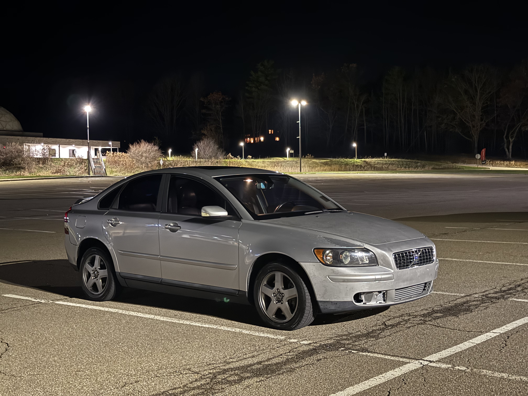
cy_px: 198
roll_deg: +1.6
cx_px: 264
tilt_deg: -0.5
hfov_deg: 39.7
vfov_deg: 30.3
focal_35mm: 48
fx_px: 732
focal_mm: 6.76
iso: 640
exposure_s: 1/5
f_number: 1.78
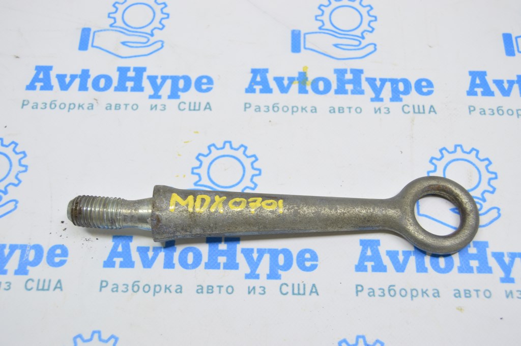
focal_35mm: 45
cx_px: 260
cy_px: 173
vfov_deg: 29.8
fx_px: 651
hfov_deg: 43.6
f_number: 5.6
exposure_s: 1/20
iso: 400
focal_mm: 30
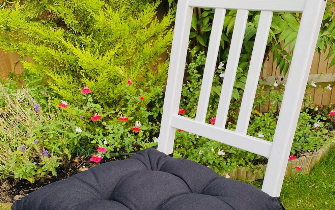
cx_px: 167
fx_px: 338
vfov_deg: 34.0
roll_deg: +1.5
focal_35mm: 37
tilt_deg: -21.3
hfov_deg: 52.7
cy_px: 148
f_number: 1.8
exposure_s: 1/349
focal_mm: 4.25
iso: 32
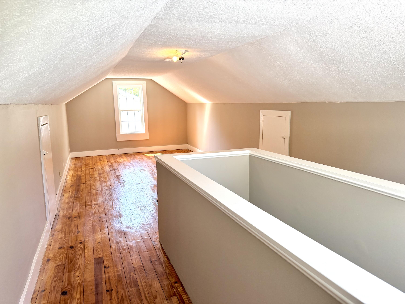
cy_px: 152
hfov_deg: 71.6
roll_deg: +0.9
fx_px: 281
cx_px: 202
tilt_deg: -9.7
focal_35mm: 24
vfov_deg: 56.8
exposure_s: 1/228
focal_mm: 6.76
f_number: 1.78
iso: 200
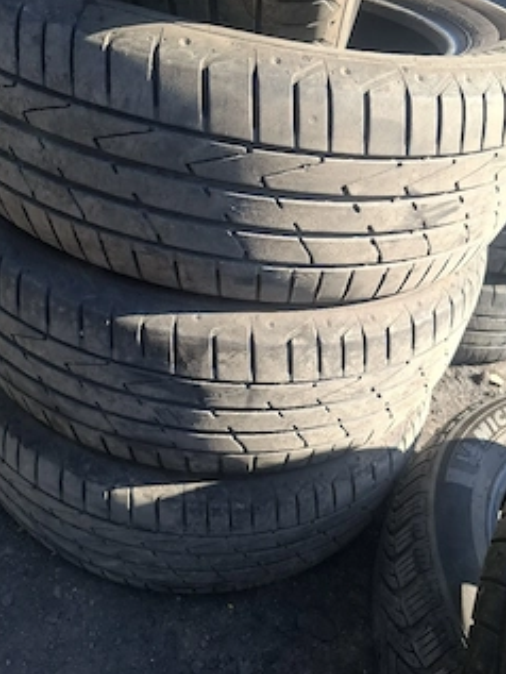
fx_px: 565
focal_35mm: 29
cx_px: 291
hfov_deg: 48.1
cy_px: 293
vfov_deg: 61.4
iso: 50
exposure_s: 1/435
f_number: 1.8
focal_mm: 5.54
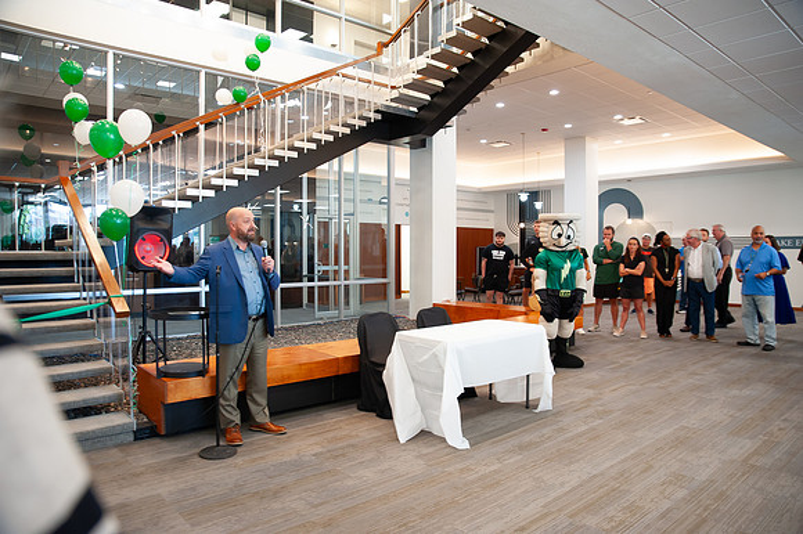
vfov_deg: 53.1
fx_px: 535
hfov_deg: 73.8
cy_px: 267
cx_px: 402
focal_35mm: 24
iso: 1250
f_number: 3.2
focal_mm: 24
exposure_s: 1/125
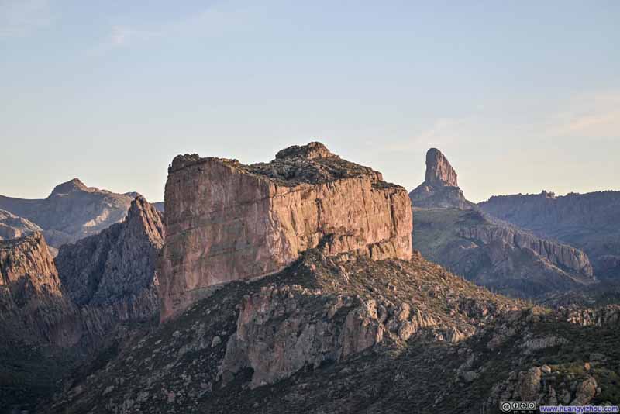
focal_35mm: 120
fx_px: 2067
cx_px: 310
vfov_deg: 11.4
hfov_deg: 17.1
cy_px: 207
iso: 100
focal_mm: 120
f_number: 4.5
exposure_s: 1/320
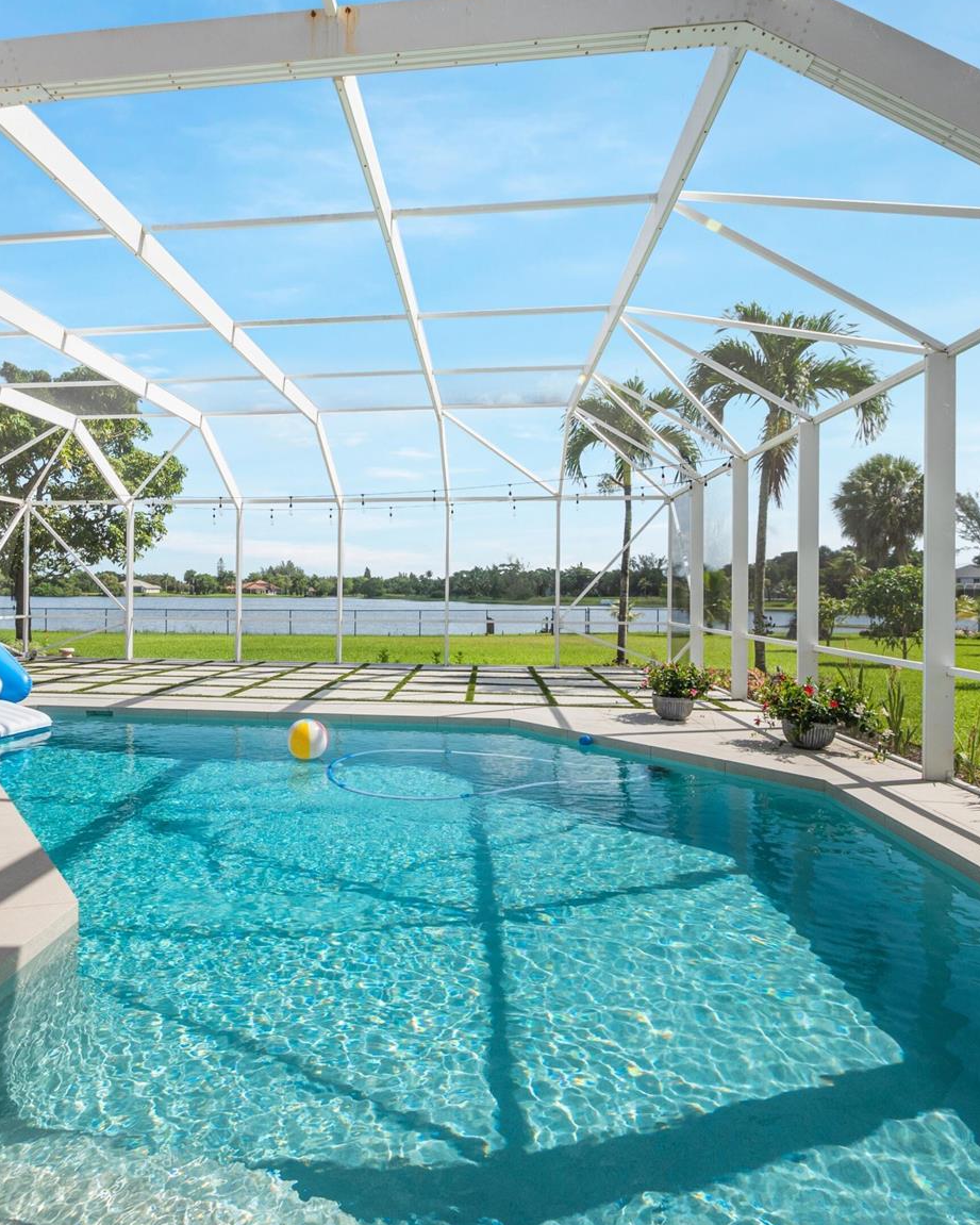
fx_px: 689
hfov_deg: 70.3
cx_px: 406
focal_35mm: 19
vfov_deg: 83.3
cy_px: 596
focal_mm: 7
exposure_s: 1/320
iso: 200
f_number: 9
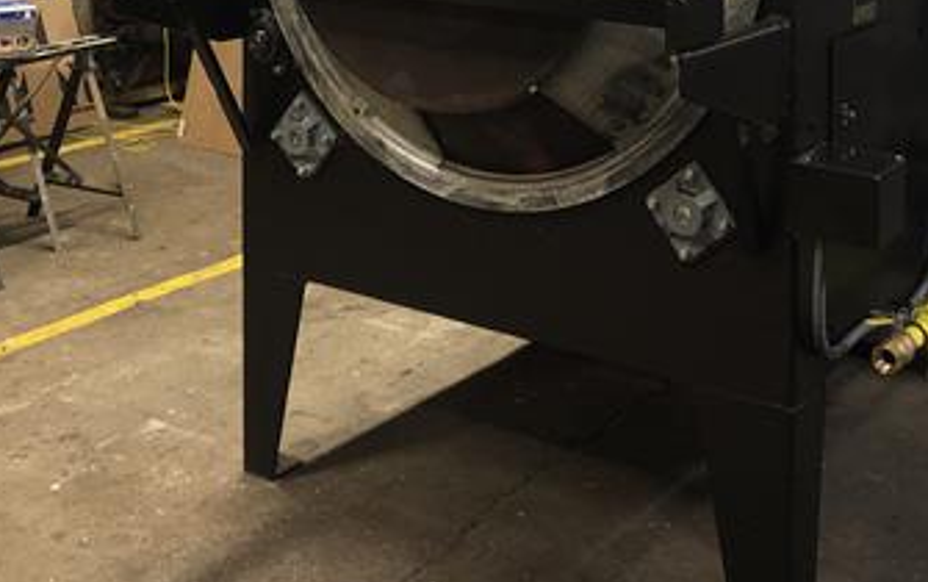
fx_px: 1493
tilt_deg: -0.5
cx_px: 543
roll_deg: -1.1
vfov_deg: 20.2
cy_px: -179
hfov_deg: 34.4
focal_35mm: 59
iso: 100
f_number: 1.8
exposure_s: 1/7
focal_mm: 4
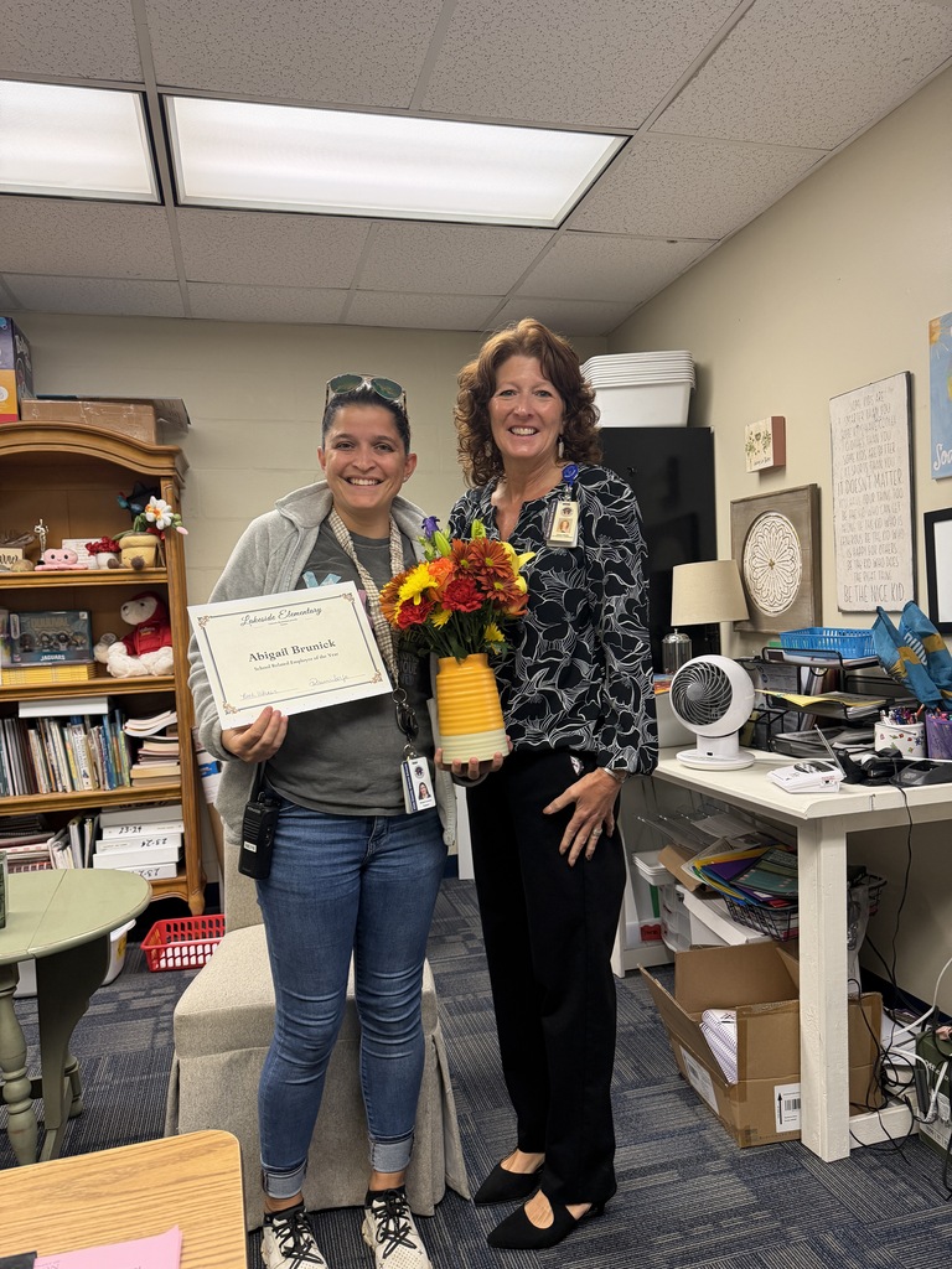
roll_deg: +2.6
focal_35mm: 24
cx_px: 476
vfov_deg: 71.6
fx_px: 880
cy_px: 634
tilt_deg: -0.6
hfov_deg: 56.8
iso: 320
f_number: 1.78
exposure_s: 1/120
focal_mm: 6.76
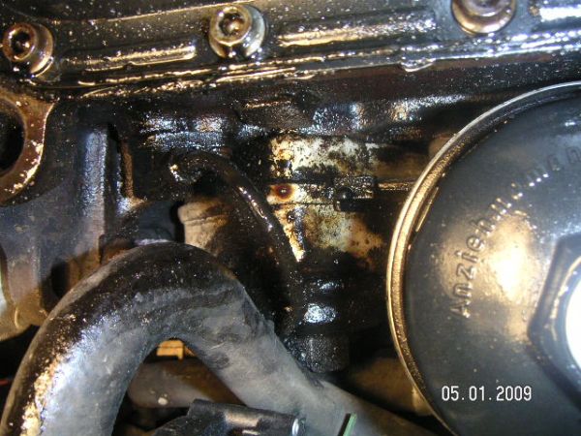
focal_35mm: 38
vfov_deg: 37.7
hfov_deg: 49.0
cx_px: 290
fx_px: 638
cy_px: 218
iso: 160
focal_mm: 6
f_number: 6.7
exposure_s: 1/45
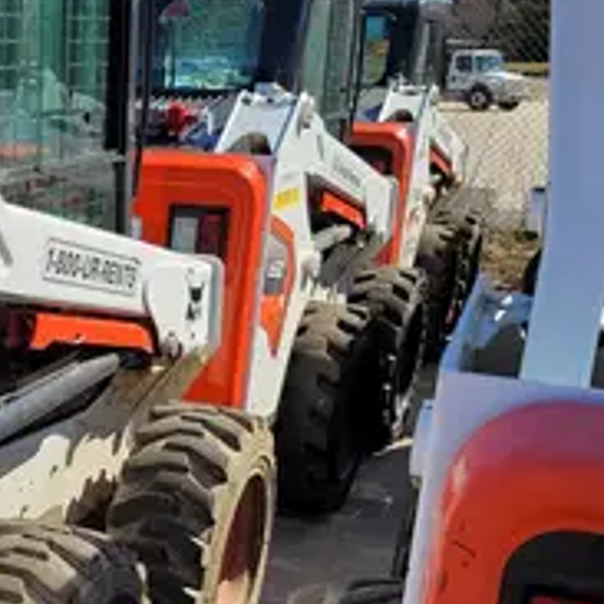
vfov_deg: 24.8
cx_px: -257
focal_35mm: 69
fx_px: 1362
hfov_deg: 21.6
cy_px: 421
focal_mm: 5.4
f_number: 1.8
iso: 40
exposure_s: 1/2163
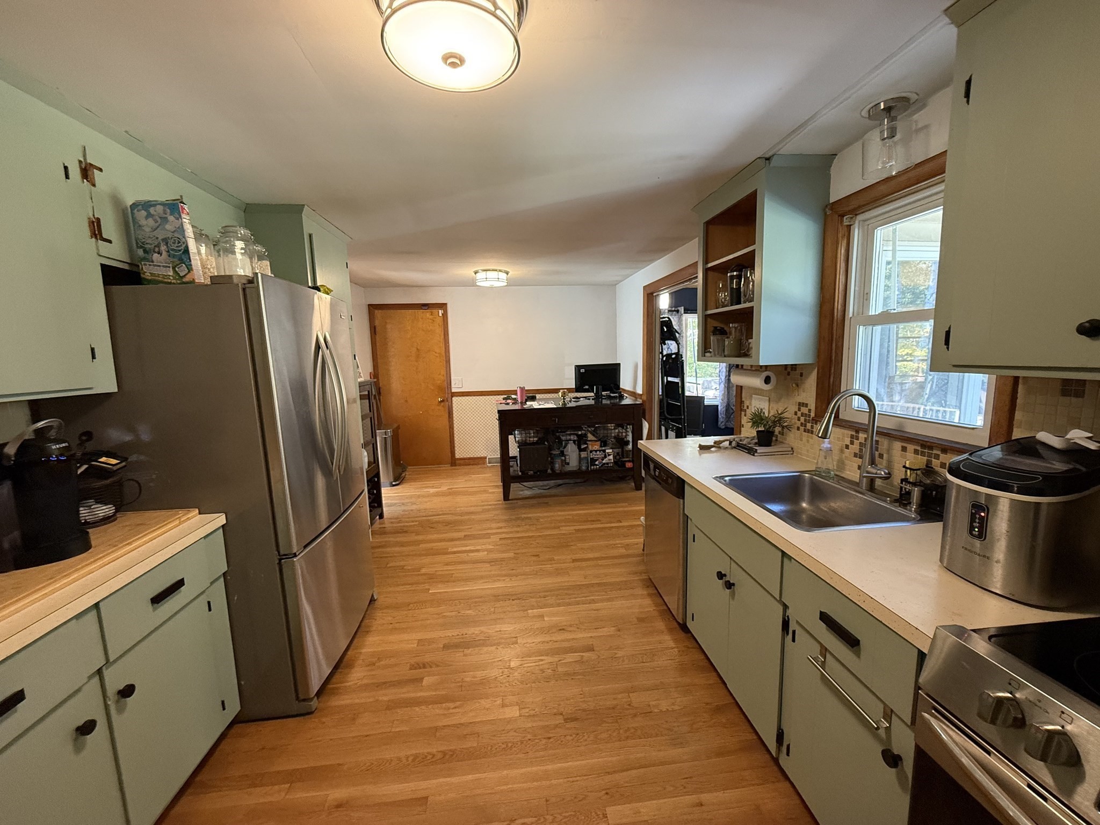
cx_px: 550
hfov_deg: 102.1
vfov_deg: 85.7
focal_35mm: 14
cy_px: 412
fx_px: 445
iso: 400
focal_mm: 2.22
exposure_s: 1/60
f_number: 2.2
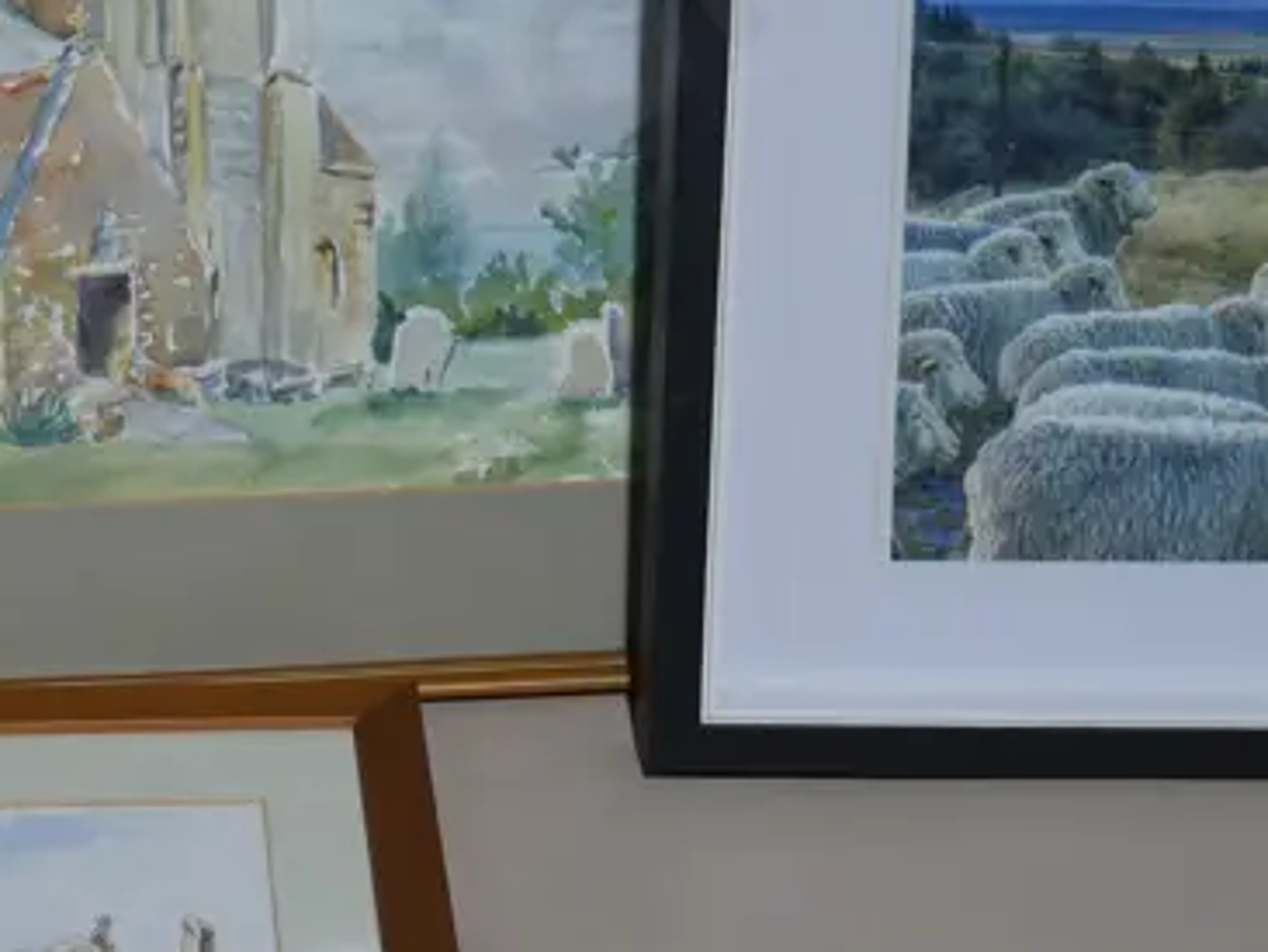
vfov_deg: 13.2
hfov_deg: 17.4
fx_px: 4105
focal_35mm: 112
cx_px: 187
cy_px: 362
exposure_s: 1/80
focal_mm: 20
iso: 200
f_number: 4.5
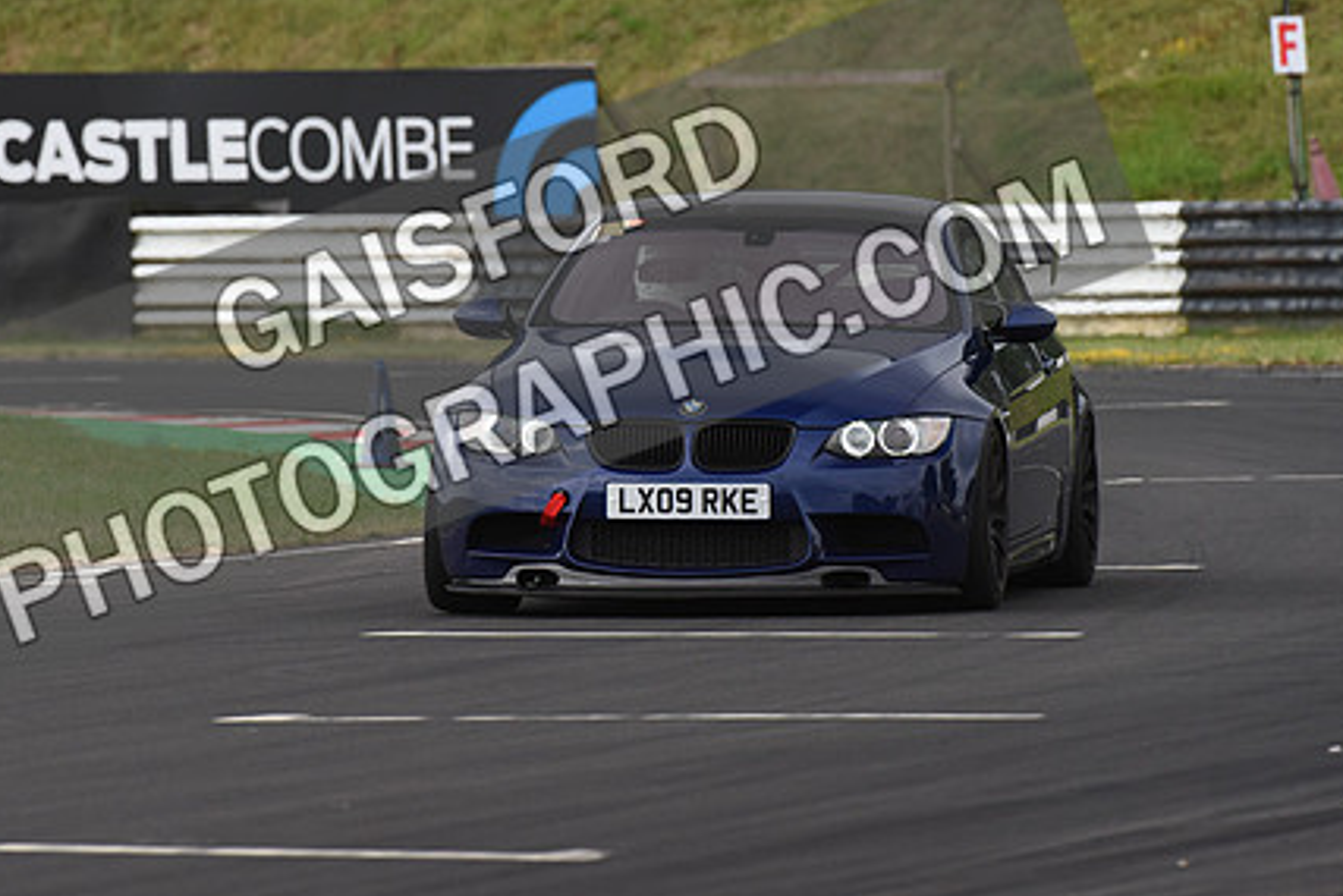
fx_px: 20263
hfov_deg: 3.8
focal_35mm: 543
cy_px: 319
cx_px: 516
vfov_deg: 2.5
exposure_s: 1/1000
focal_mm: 400
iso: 1600
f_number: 7.1
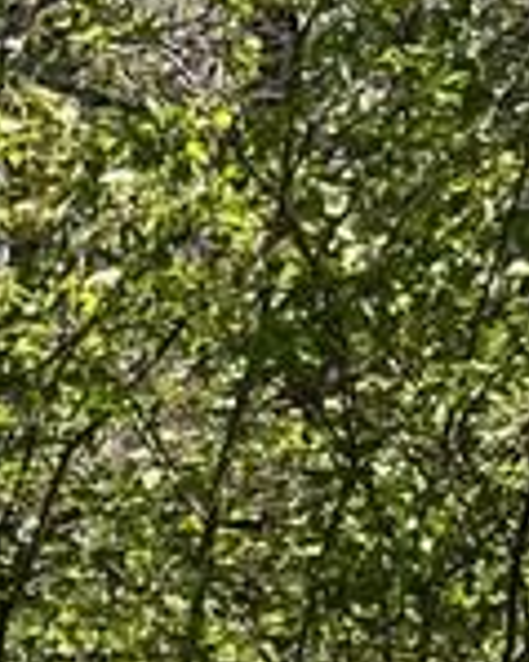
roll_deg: -0.5
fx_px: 4819
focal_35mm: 246
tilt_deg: +10.8
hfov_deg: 4.7
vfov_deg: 7.7
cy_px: 1084
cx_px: -2592
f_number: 1.5
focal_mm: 5.7
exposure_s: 1/1838
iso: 50
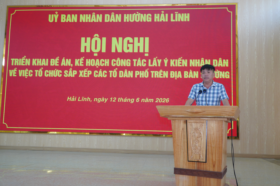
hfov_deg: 60.3
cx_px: 143
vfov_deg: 42.3
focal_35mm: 31
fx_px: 241
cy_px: 92
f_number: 4
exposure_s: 1/160
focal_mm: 20
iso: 800
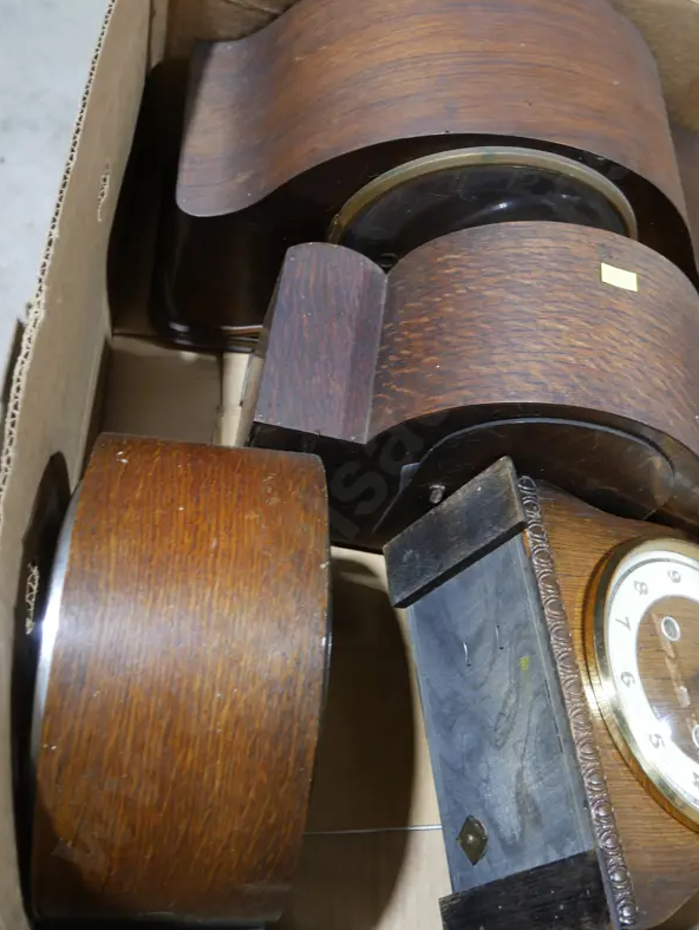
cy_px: 387
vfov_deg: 47.6
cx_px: 433
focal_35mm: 39
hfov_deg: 36.7
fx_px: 1049
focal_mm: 15
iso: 500
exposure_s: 1/60
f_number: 3.6
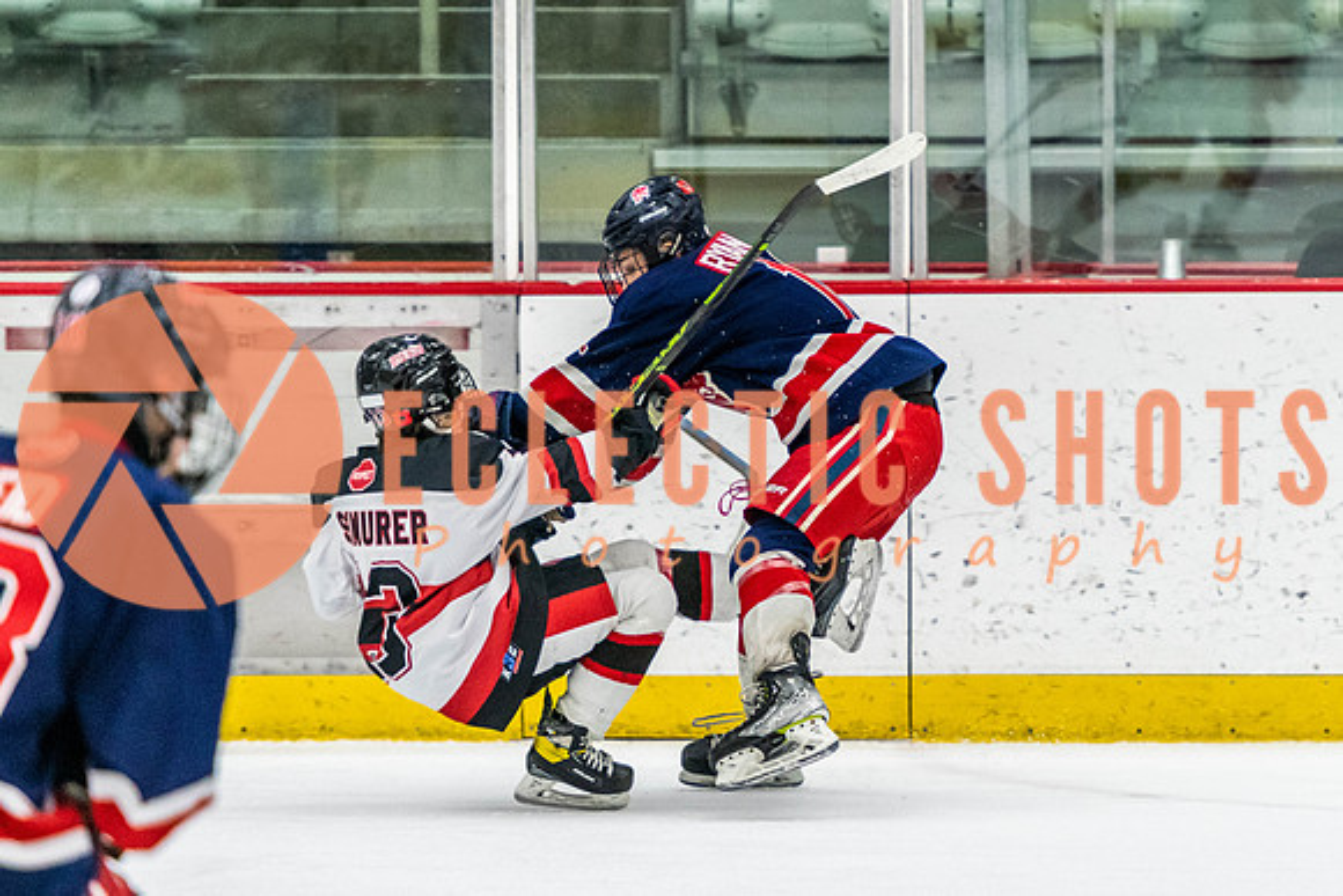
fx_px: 13066
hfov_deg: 5.9
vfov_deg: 3.9
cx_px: 934
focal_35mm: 350
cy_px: 502
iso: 2200
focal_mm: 180
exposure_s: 1/640
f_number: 2.8
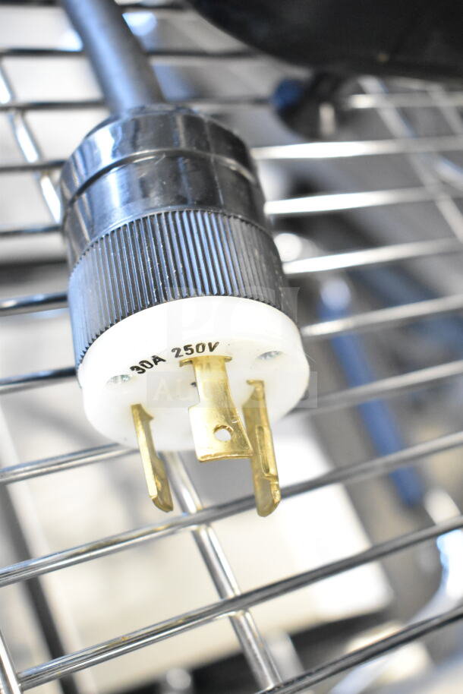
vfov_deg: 36.9
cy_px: 347
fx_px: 1041
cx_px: 232
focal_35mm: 54
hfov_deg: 25.1
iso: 7200
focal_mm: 36
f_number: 4.8
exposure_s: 1/60
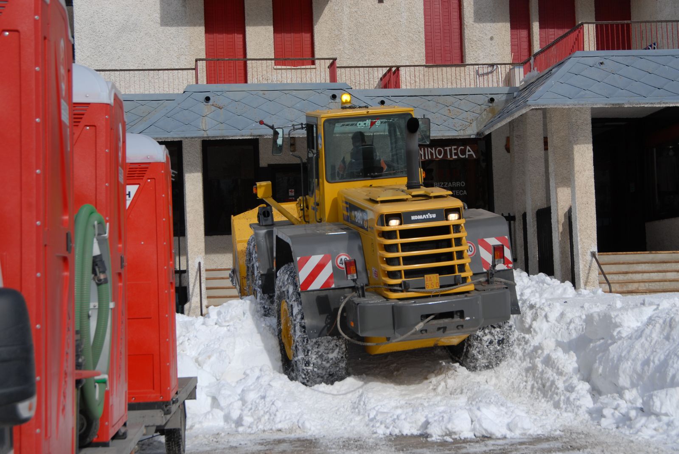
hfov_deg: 29.8
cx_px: 340
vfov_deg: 20.2
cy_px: 227
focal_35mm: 68
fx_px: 1275
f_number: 7.1
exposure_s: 1/500
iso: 125
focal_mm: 45
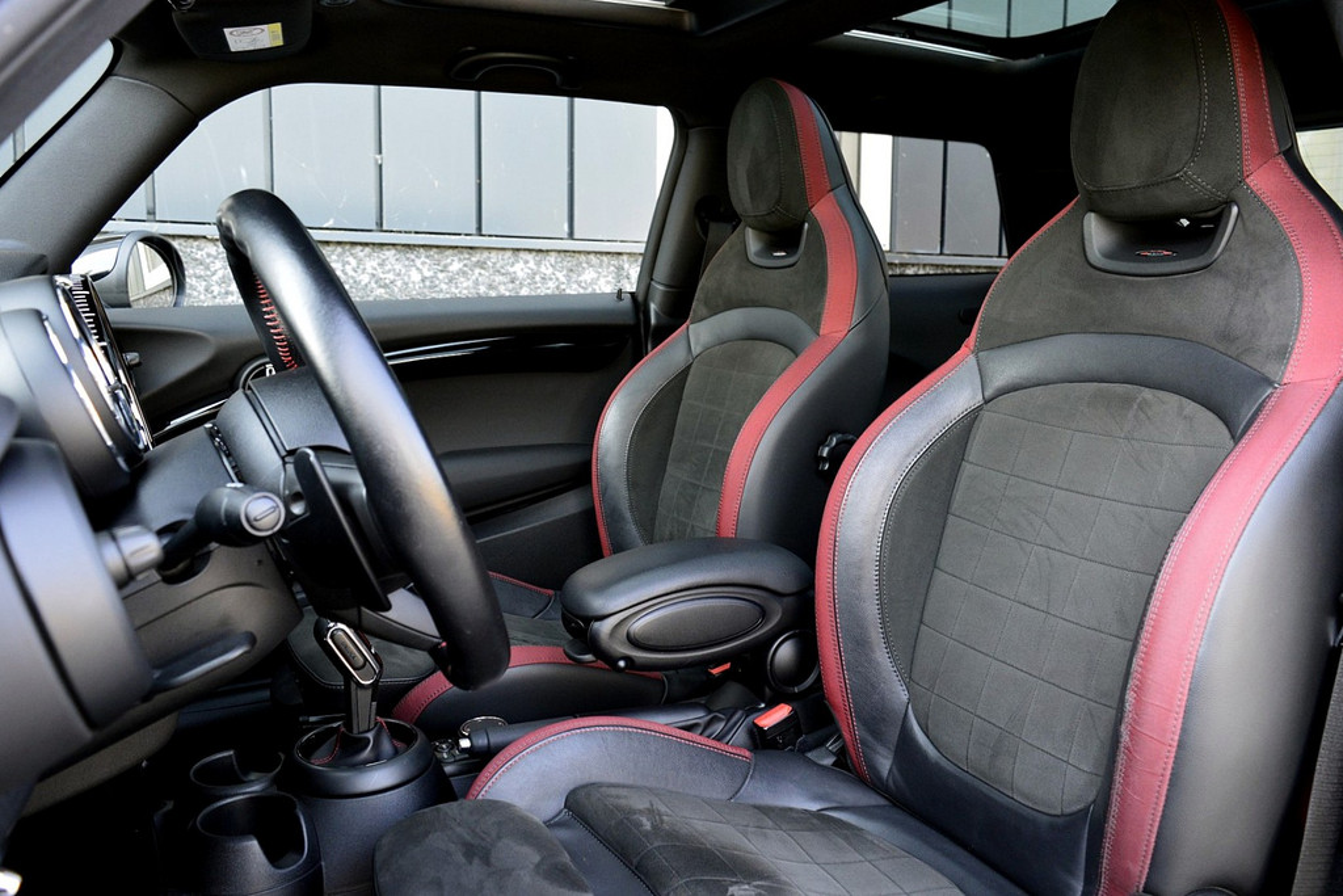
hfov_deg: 67.4
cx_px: 672
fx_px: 1007
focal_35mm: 27
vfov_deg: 47.9
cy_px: 448
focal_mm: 18
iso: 800
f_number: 5
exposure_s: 1/60
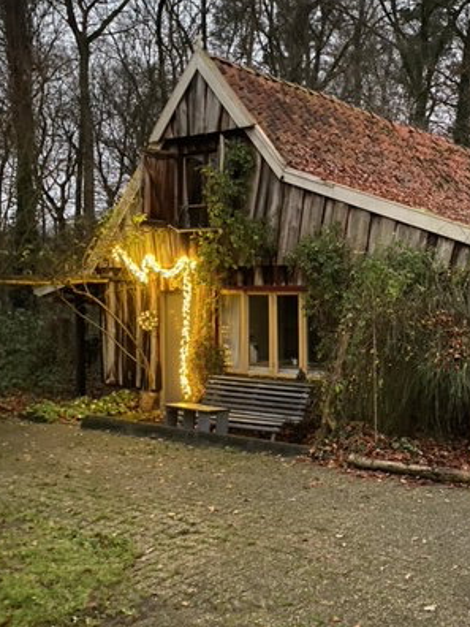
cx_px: 335
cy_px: 336
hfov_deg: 33.8
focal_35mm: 42
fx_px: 760
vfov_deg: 44.8
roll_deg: +0.5
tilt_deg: -2.7
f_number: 1.8
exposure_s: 1/8
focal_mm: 4.25
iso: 500
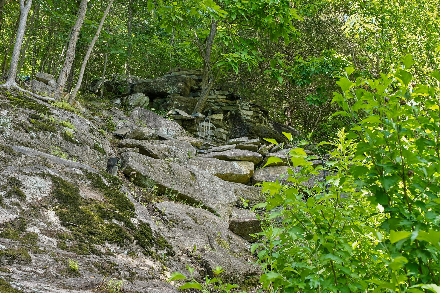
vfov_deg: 31.9
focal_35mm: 42
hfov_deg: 46.4
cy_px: 146
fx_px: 513
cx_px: 220
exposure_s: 1/30
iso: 200
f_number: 8
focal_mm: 28
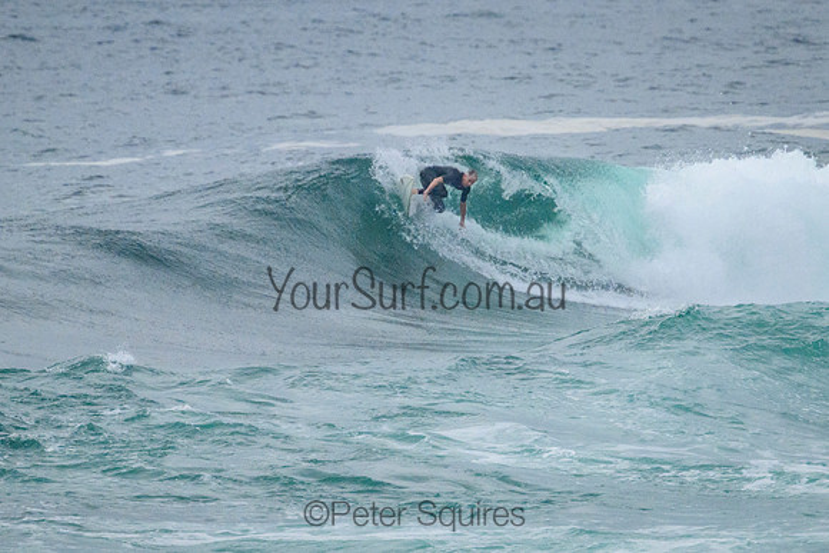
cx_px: 450
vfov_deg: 1.3
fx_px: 25328
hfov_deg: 1.9
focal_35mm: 1100
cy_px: 231
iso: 2500
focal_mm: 800
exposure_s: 1/2000
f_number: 11
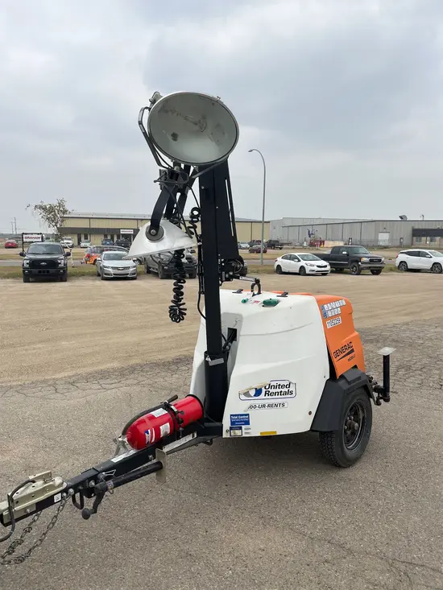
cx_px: 222
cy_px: 295
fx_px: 444
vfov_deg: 67.3
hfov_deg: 53.1
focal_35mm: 26
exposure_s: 1/2632
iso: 50
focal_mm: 5.1
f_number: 1.6
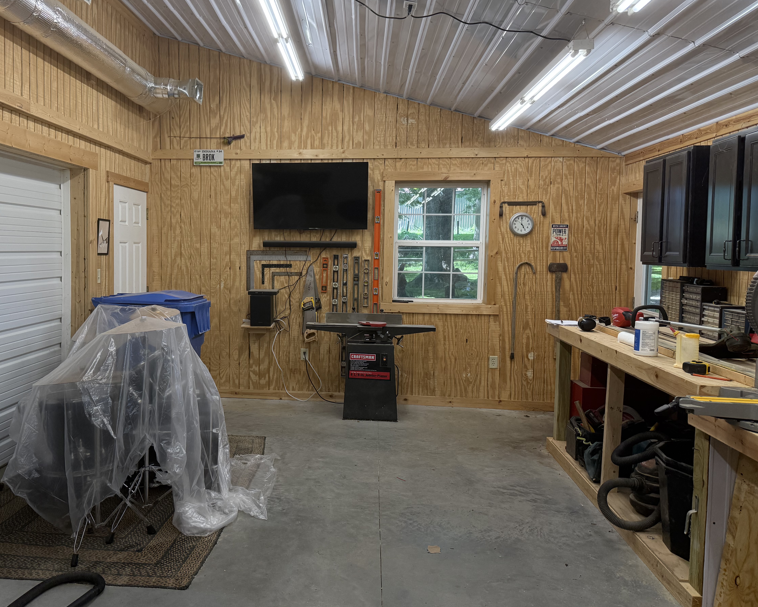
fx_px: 673
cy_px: 286
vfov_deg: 48.5
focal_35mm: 30
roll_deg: -1.2
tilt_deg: -3.1
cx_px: 288
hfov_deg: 58.1
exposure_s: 1/234
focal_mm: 6.76
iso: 200
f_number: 1.78
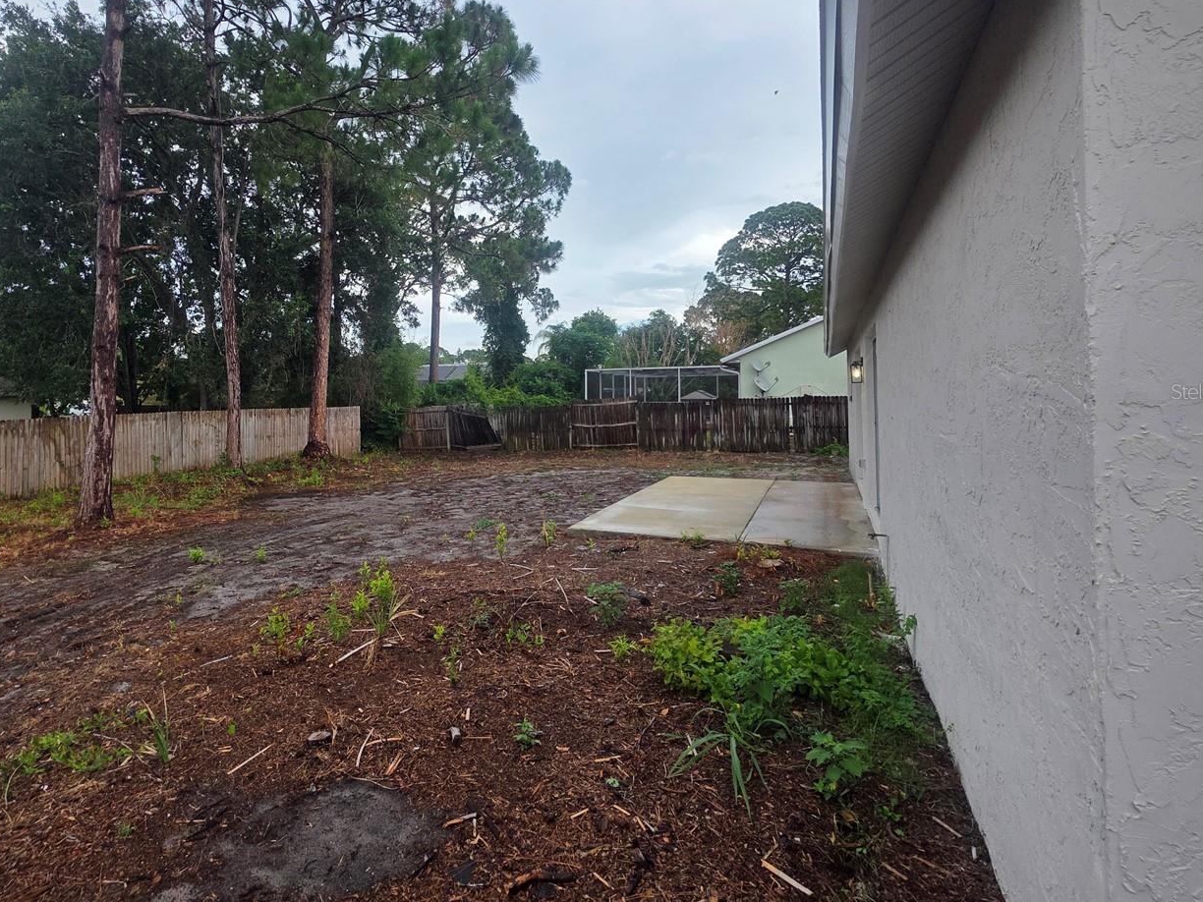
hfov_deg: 89.8
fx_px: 591
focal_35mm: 17
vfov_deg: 74.4
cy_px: 391
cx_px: 478
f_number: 1.9
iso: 80
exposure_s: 1/719
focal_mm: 2.2
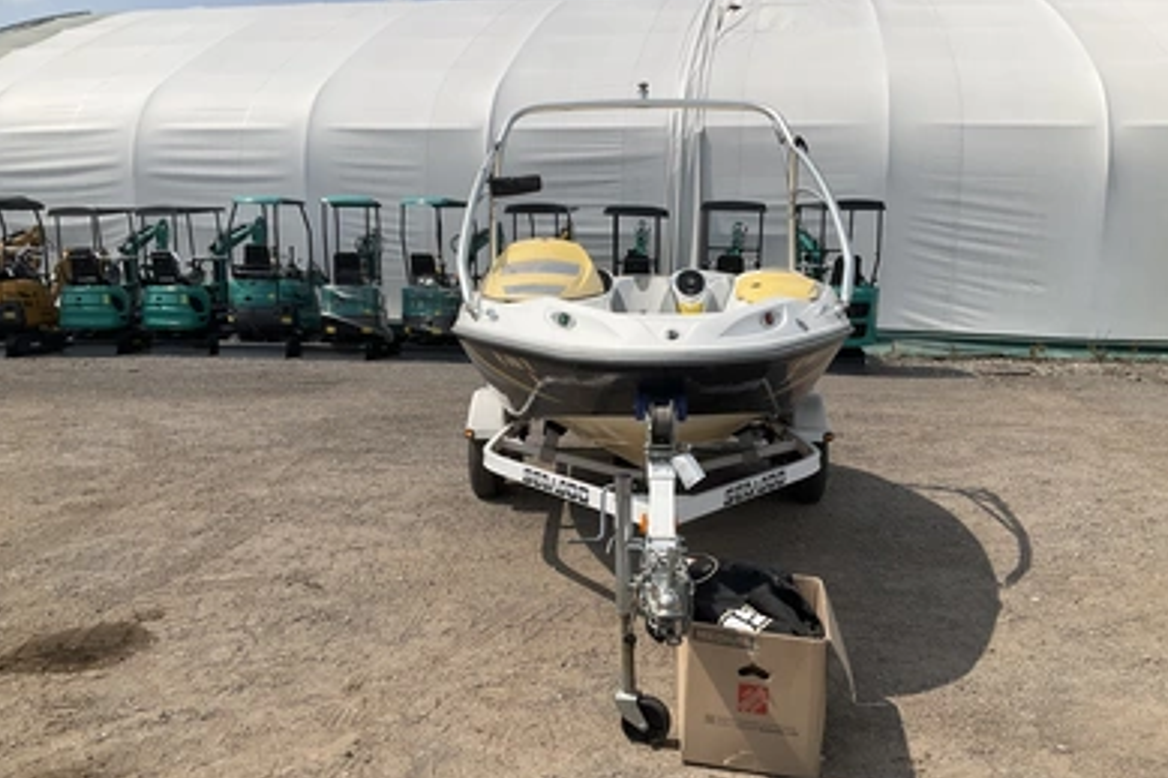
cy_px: 424
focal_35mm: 31
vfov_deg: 42.3
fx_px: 1005
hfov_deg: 60.3
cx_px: 592
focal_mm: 3
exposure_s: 1/3322
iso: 25
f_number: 1.8
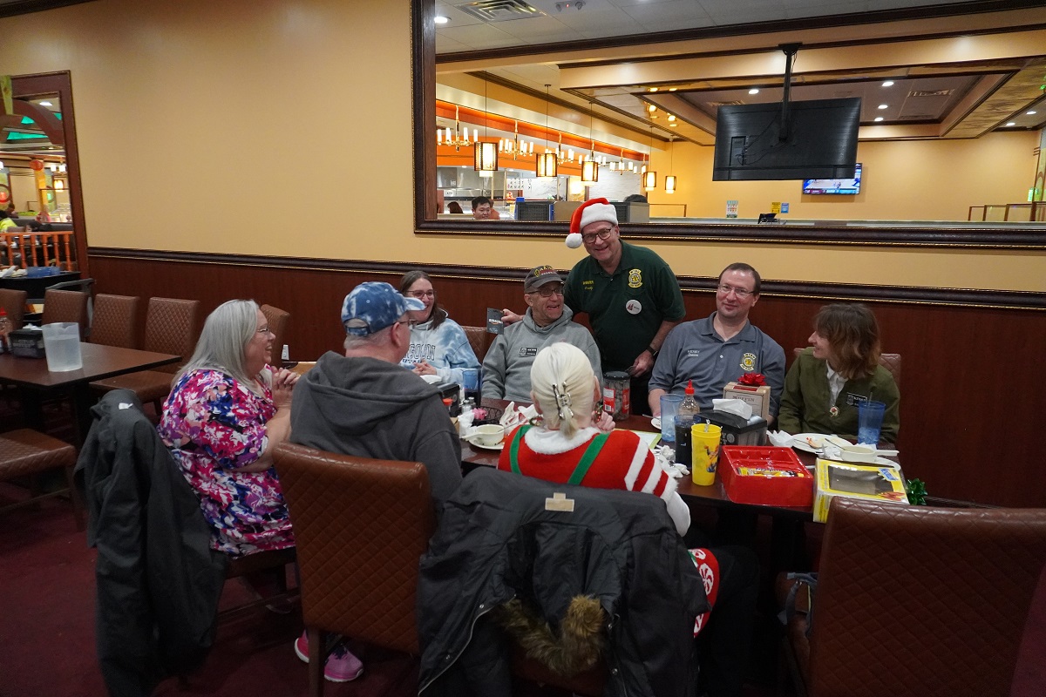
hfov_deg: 73.7
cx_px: 523
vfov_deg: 53.1
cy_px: 348
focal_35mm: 24
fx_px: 697
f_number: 4
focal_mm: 16
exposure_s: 1/160
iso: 4000
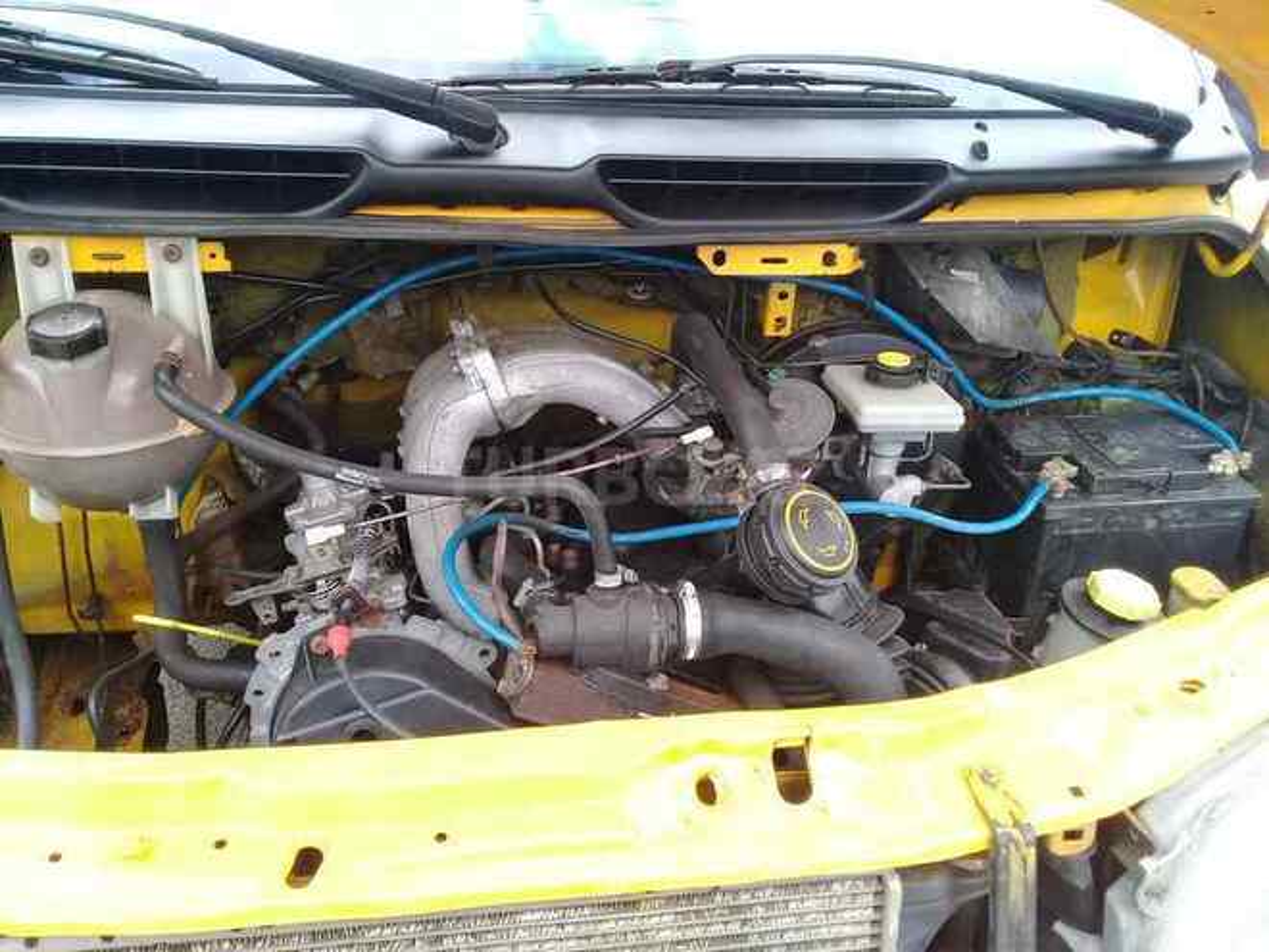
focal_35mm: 31
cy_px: 476
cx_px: 634
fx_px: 1136
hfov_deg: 58.4
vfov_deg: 45.4
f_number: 2.2
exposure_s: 1/114
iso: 50
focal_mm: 3.3
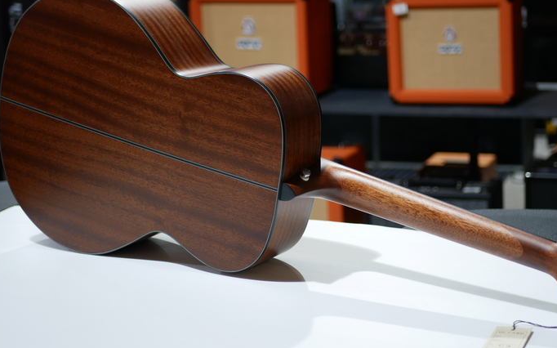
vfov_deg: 18.6
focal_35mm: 70
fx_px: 1062
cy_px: 131
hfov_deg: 29.3
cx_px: 332
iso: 250
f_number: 1.7
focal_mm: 25
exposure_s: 1/60
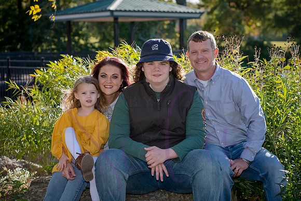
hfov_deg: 25.4
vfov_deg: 17.1
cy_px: 100
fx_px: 669
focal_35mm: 80
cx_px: 150
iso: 640
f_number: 5.6
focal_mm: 80
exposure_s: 1/800
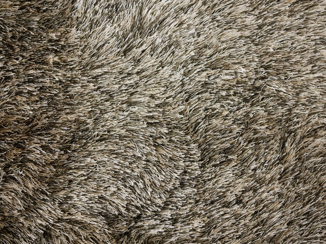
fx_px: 565
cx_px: 163
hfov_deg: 32.2
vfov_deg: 24.4
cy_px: 122
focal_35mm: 60
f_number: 4.5
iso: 400
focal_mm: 30
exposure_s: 1/250
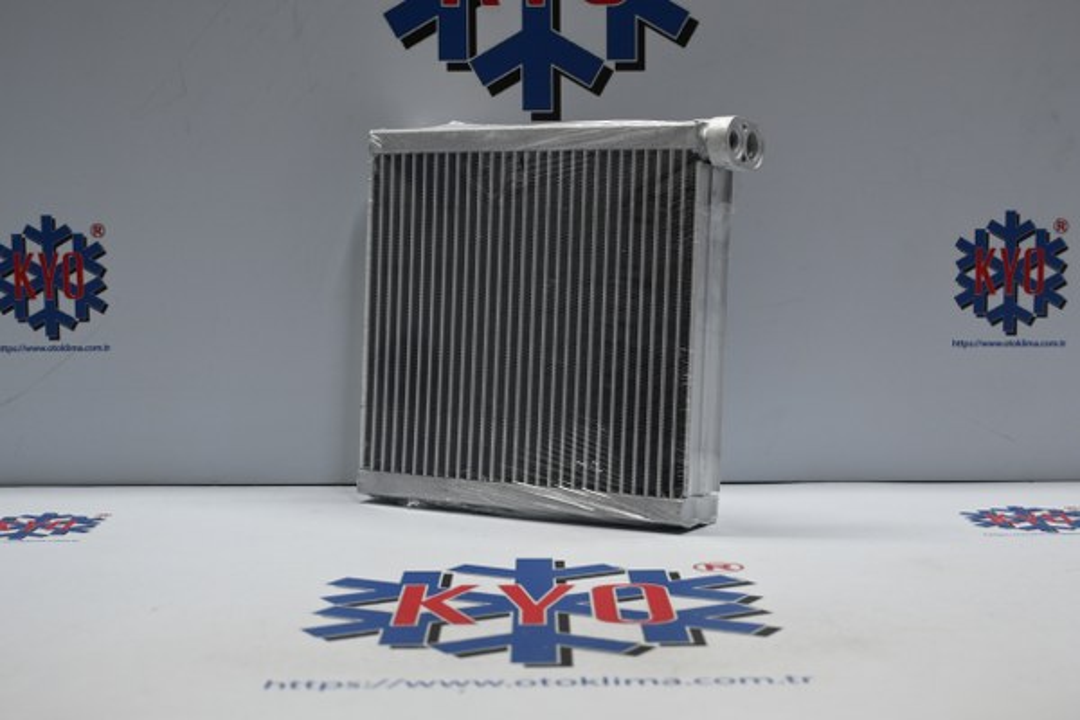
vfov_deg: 23.8
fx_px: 1710
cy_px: 360
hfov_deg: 35.1
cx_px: 540
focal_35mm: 57
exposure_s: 1/60
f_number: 5.6
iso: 720
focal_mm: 38
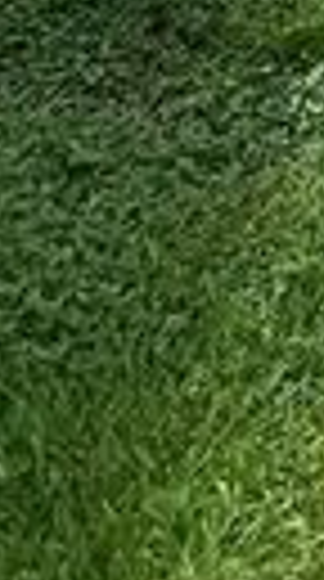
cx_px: 963
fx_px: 1444
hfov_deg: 9.8
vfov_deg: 17.1
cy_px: -555
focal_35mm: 94
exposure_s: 1/847
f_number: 1.8
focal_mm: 1.57
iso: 32
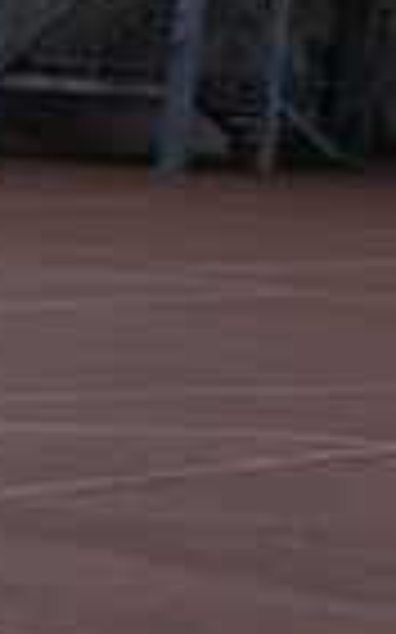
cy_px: -621
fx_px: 3042
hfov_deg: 5.8
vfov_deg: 10.9
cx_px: 1814
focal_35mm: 176
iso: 100
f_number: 9
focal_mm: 18
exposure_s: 1/320
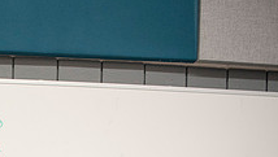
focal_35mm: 68
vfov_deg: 16.2
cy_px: 237
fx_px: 502
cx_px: -64
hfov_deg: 27.0
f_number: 2.8
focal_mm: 24
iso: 1250
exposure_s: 1/160
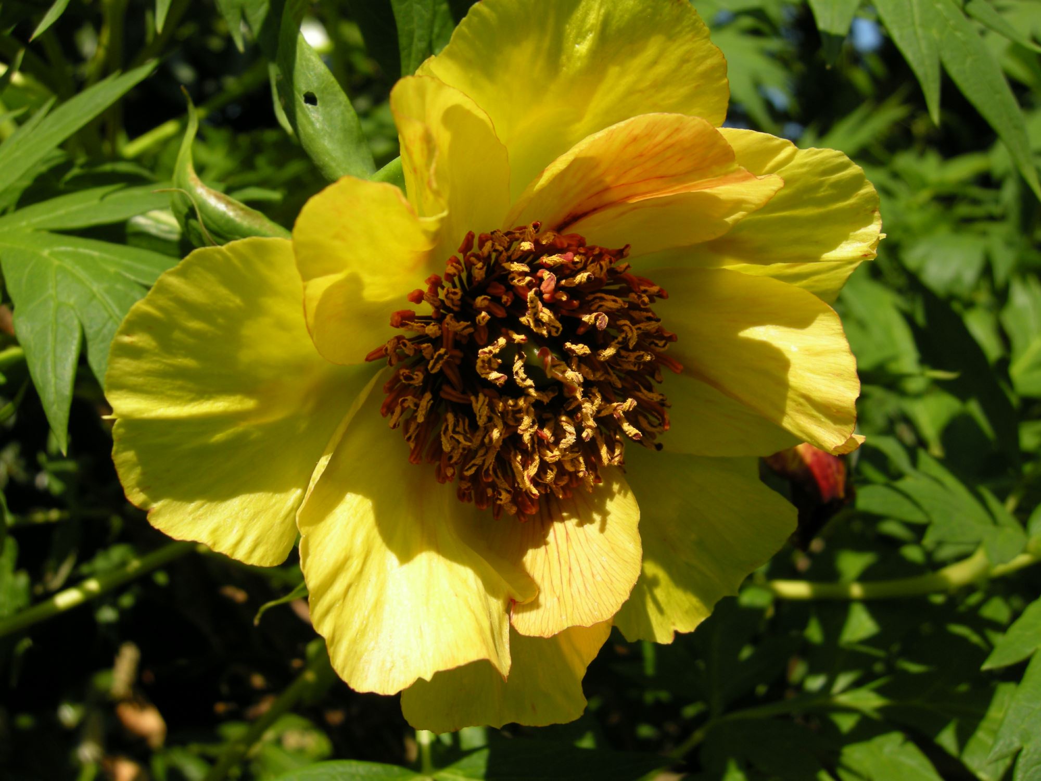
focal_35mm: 35
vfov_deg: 40.7
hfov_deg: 52.6
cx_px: 520
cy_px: 390
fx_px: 1053
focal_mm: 7.5
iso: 64
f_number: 4.8
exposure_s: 1/304
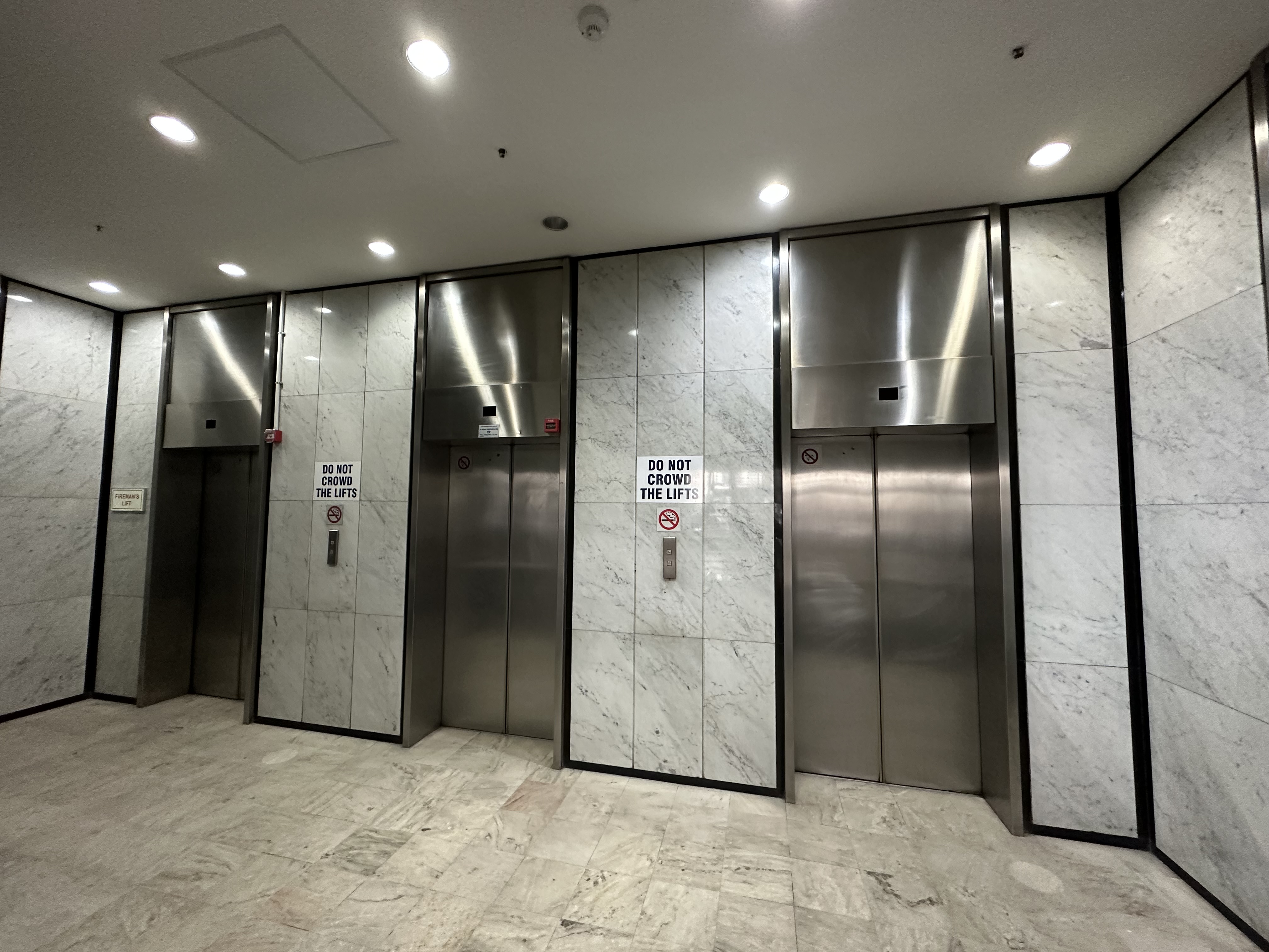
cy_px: 476
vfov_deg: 85.7
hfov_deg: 102.1
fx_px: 513
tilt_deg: +3.9
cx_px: 634
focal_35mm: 14
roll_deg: +0.2
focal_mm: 2.22
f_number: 2.2
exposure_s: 1/50
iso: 400
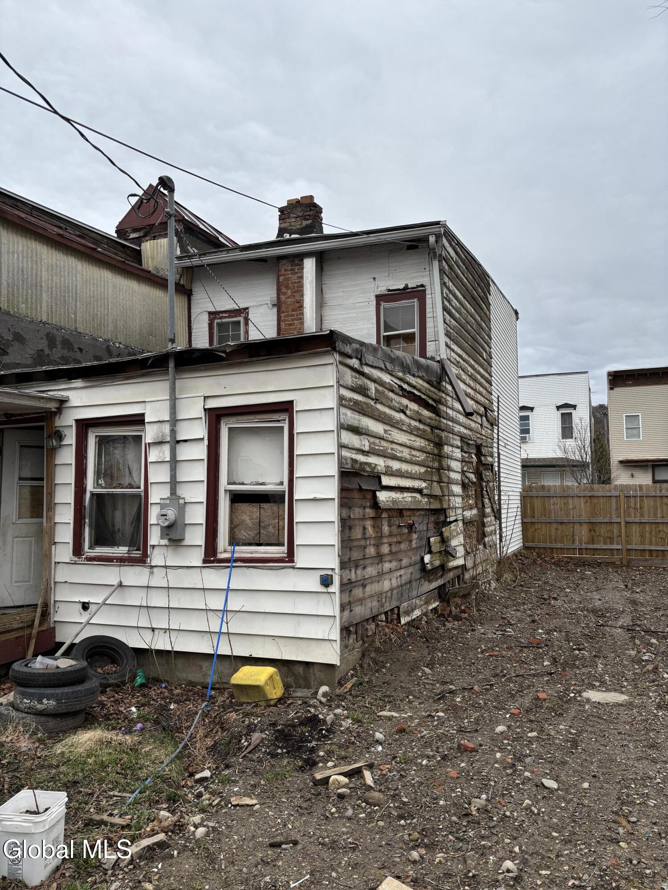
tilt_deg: +5.5
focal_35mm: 26
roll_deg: +1.2
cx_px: 334
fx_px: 669
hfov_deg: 53.1
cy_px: 445
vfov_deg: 67.3
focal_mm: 5.96
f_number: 1.6
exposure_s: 1/1543
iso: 50
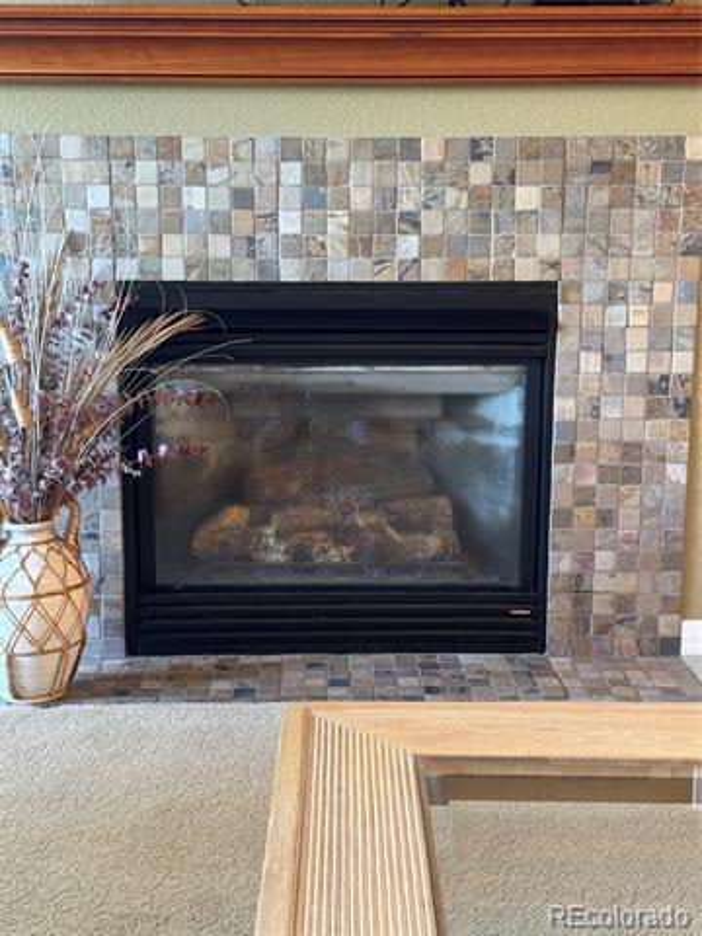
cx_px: 351
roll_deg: +0.1
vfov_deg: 39.7
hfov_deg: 30.3
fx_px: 1298
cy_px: 468
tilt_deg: -11.3
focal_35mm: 48
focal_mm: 6.76
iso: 200
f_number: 1.78
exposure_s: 1/40
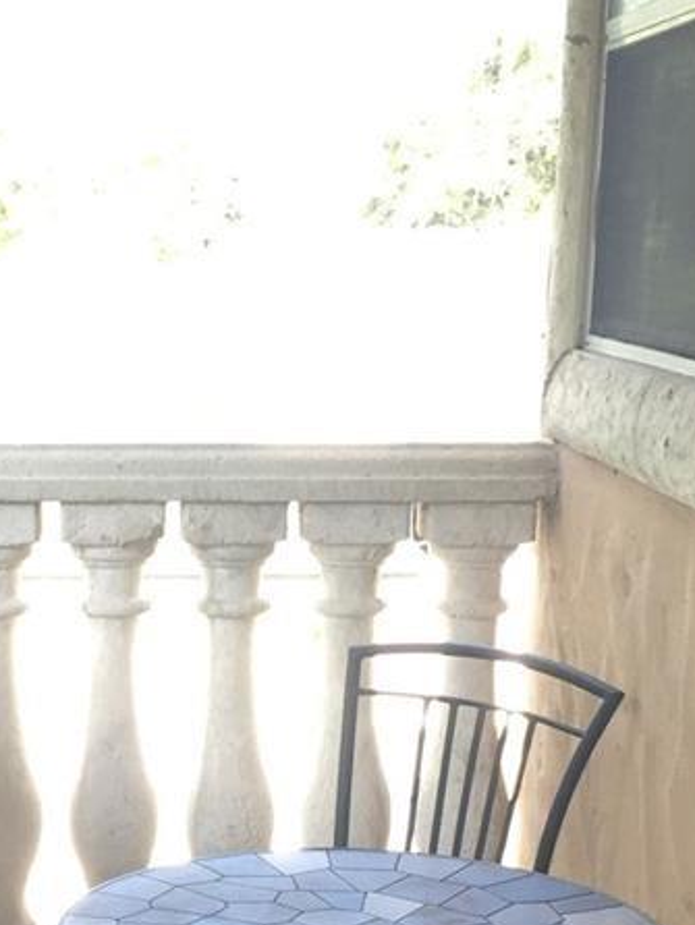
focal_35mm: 78
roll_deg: +1.5
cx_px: 29
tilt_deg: -13.7
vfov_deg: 24.3
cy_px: 842
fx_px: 2086
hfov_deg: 18.5
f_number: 2.2
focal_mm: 4.15
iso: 50
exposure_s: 1/120
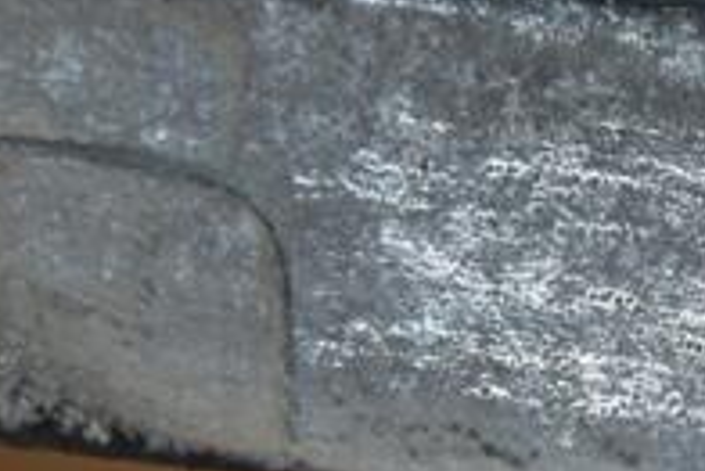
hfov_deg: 4.3
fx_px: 9456
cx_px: 644
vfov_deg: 2.9
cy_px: 284
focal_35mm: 483
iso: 800
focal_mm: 105
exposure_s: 1/60
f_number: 5.6
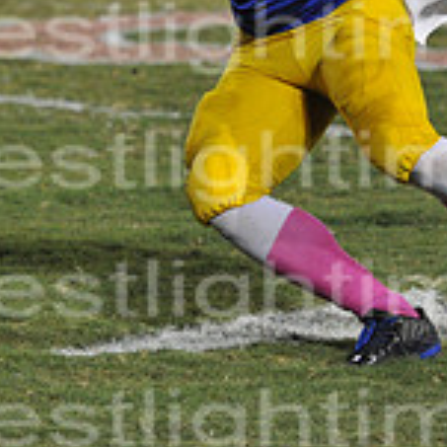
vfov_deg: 4.1
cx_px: 308
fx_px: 6194
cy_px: -27
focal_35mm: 424
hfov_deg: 4.1
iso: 3200
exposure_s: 1/400
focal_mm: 130
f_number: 3.2
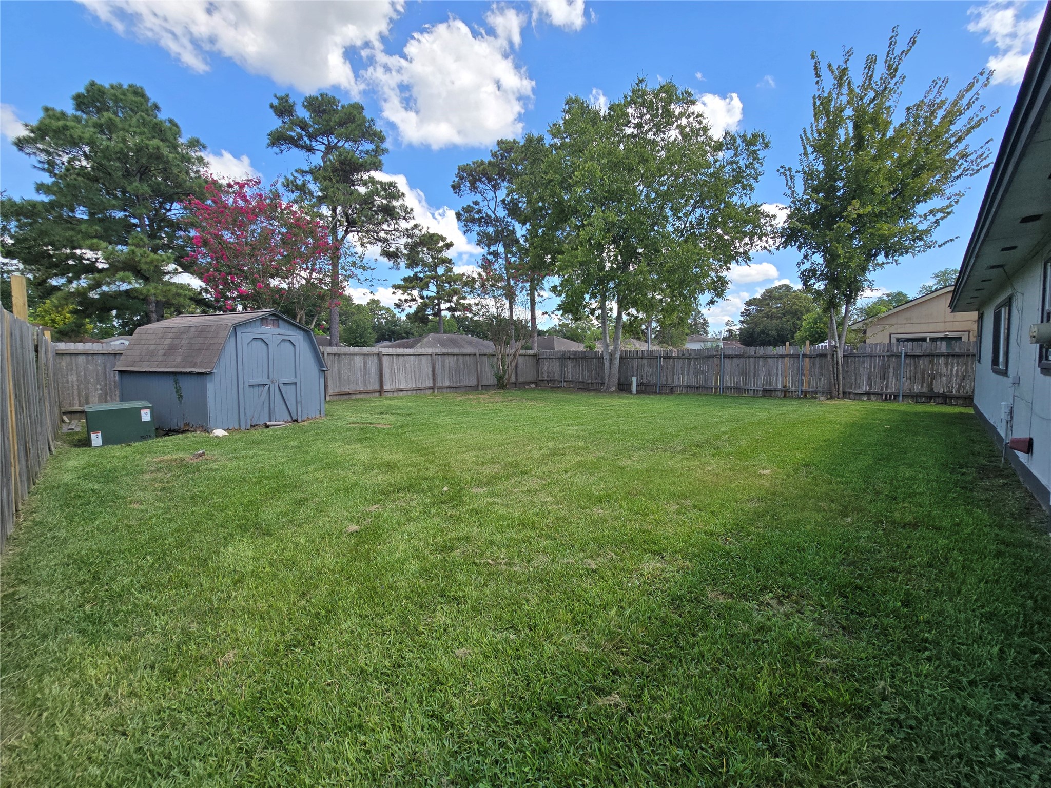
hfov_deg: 106.2
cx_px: 526
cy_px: 394
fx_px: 395
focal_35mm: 13
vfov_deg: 89.9
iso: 50
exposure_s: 1/1248
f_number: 2.2
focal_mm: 2.2
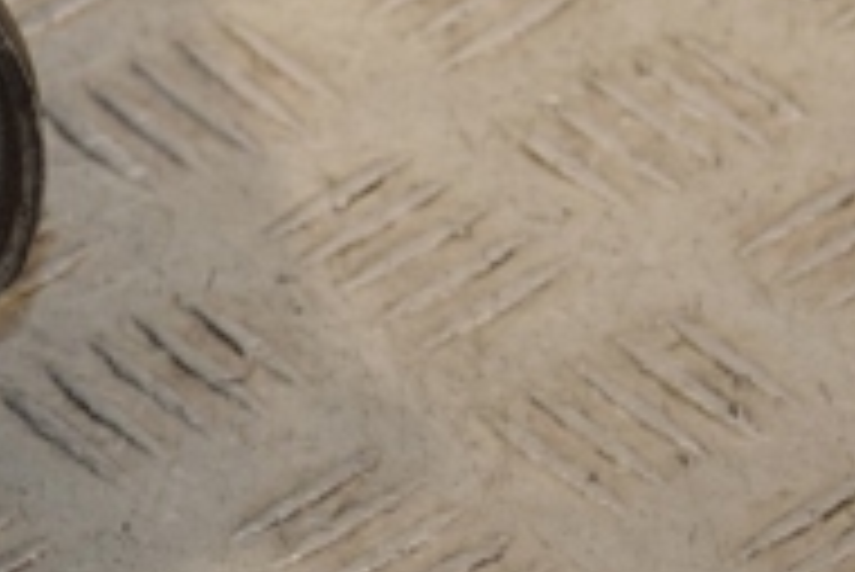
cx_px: -122
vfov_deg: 4.4
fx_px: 7439
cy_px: 104
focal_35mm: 313
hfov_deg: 6.5
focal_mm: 62
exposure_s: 1/200
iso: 800
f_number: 6.3
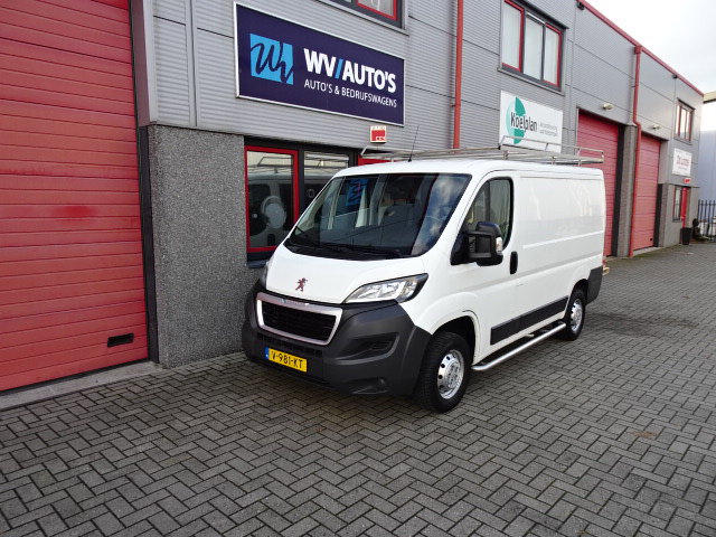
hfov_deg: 71.6
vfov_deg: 56.8
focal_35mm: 24
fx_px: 496
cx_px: 358
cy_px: 268
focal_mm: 4.25
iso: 80
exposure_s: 1/100
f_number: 3.5
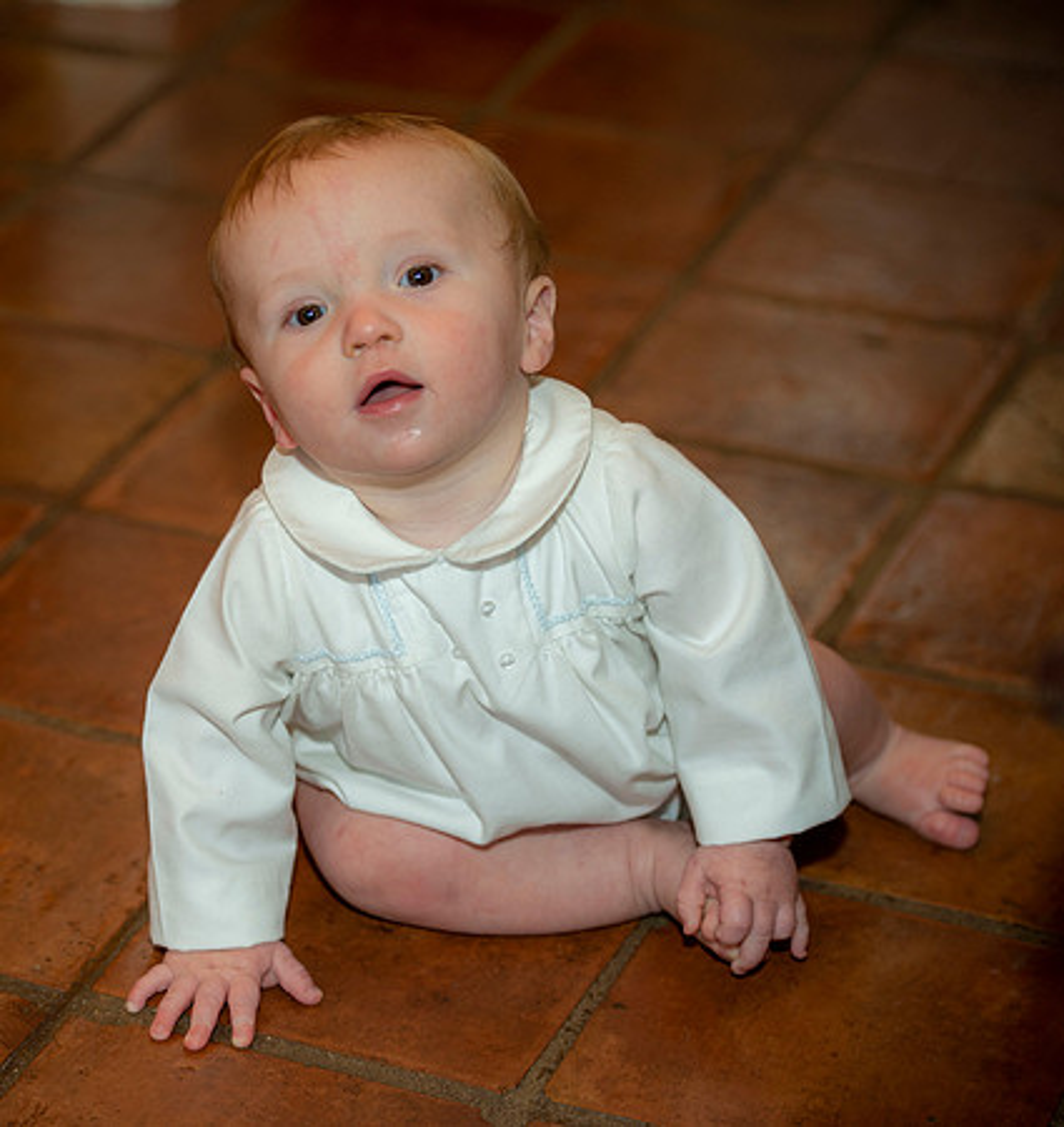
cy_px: 564
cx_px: 375
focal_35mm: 121
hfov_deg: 14.0
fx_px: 4320
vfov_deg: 14.9
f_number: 2.8
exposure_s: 1/200
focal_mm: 92
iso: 640
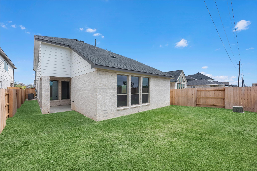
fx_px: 100
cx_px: 128
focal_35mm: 14
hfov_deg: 104.3
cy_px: 86
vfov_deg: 81.2
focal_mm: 14
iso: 100
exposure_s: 1/250
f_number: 9
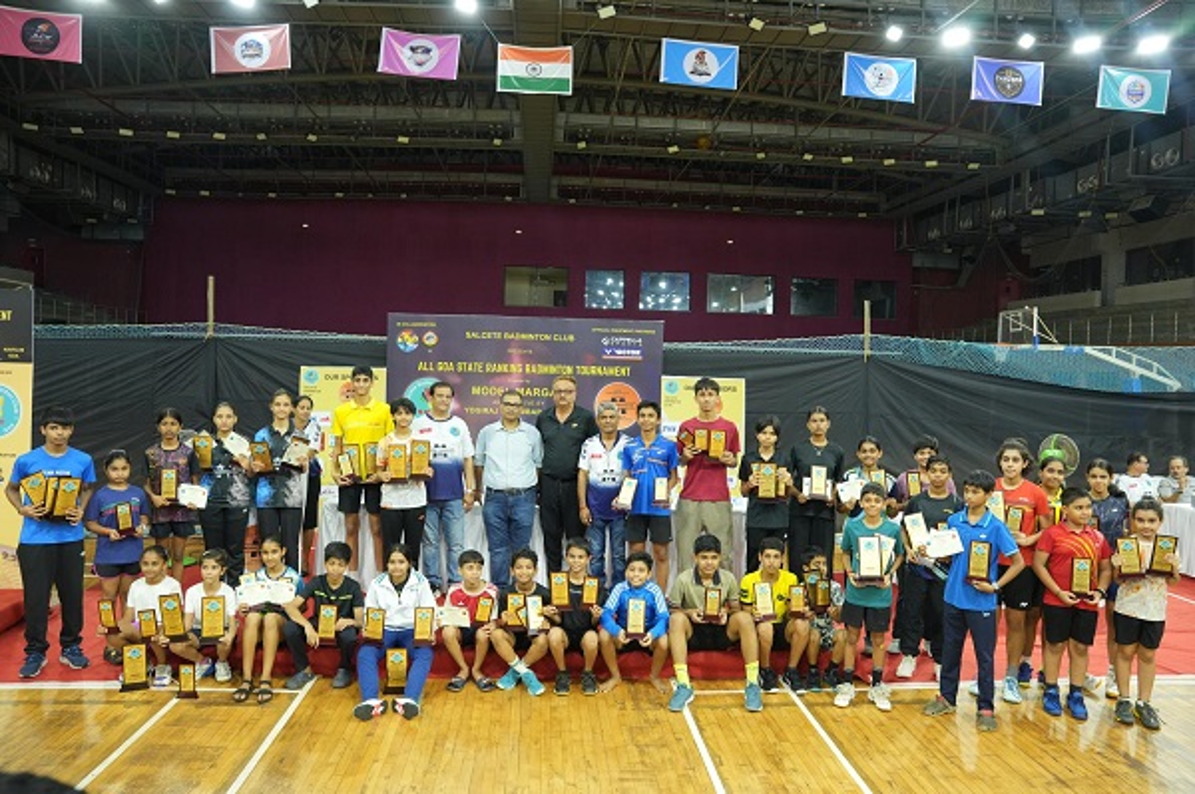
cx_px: 598
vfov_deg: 53.1
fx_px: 796
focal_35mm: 24
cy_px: 397
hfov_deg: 73.8
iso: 1250
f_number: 5
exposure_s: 1/125
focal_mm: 24
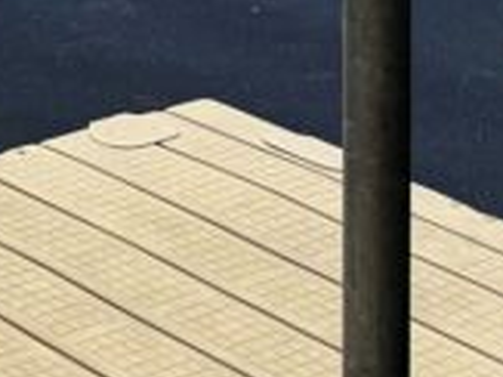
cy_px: -797
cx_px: -918
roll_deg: +0.6
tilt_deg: -1.8
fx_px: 2280
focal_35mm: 157
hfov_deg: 10.0
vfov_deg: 8.0
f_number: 1.78
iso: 80
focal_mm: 6.76
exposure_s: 1/10309
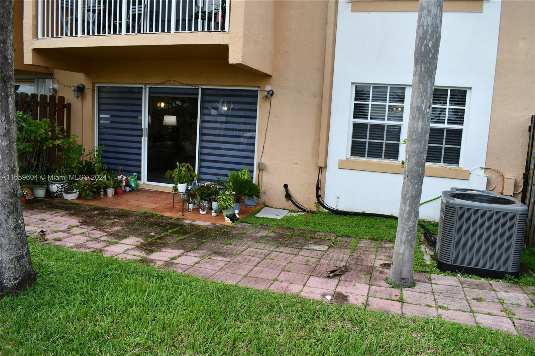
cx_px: 268
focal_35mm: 27
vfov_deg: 47.9
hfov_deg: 67.4
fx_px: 401
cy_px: 178
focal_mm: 18
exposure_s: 1/125
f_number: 5.6
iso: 250
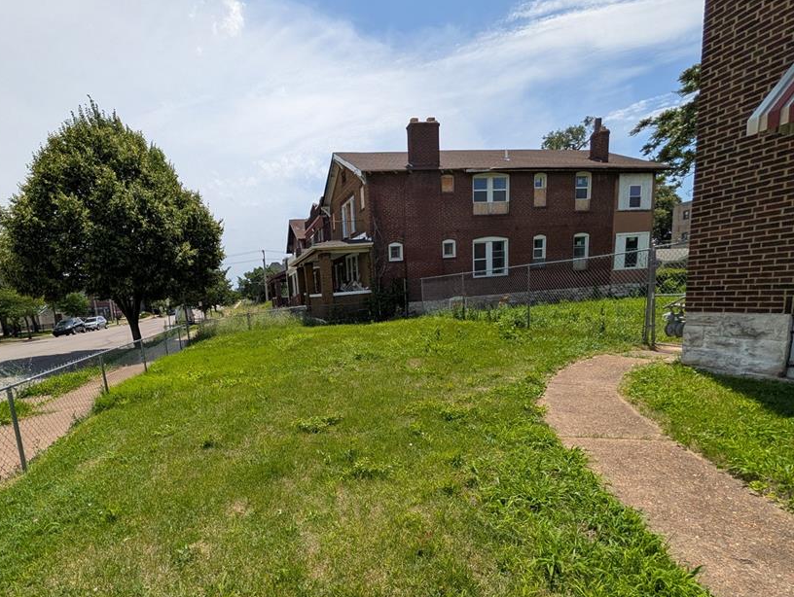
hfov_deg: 97.1
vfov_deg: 81.0
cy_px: 356
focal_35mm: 15
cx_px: 326
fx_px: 344
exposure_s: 1/4878
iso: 55
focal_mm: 2.02
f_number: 1.7
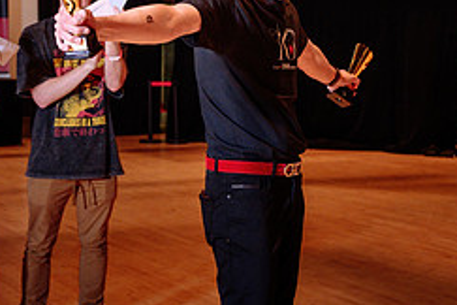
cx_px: 278
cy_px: 87
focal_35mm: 91
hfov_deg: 22.3
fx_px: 1155
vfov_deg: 15.0
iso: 1000
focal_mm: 31.5
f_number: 3.2
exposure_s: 1/125
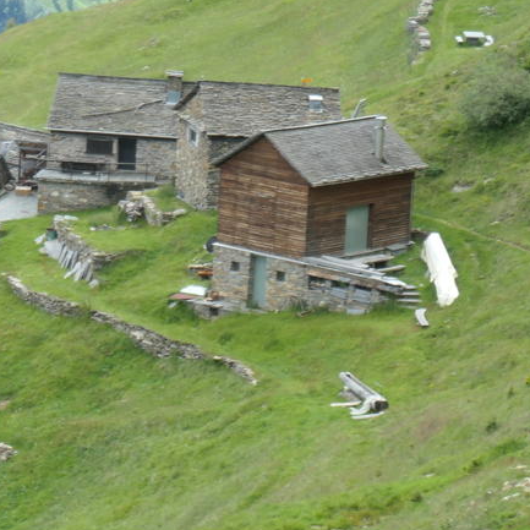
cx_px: -113
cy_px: 305
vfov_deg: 8.1
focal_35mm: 215
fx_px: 3724
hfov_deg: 8.1
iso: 200
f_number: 4.7
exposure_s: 1/400
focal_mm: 26.8
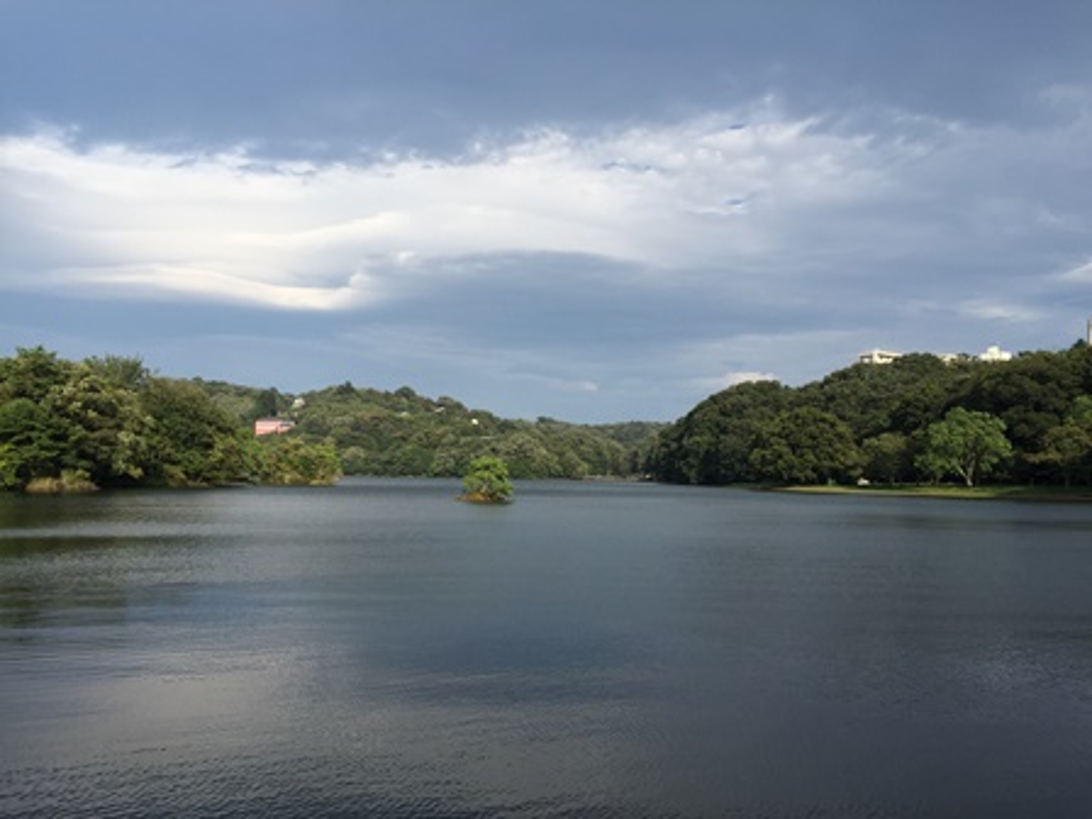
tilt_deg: +3.2
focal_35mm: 29
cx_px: 546
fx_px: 915
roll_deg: -0.6
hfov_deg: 61.7
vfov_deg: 48.2
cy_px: 410
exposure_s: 1/2083
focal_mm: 4.15
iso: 32
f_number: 2.2
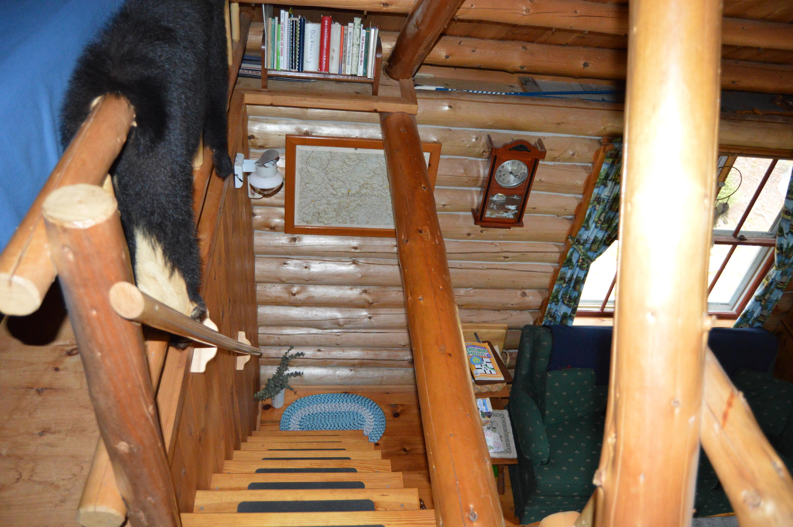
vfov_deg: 47.8
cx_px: 396
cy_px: 264
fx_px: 594
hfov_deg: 67.4
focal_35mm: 27
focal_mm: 18
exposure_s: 1/60
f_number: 3.5
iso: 2200
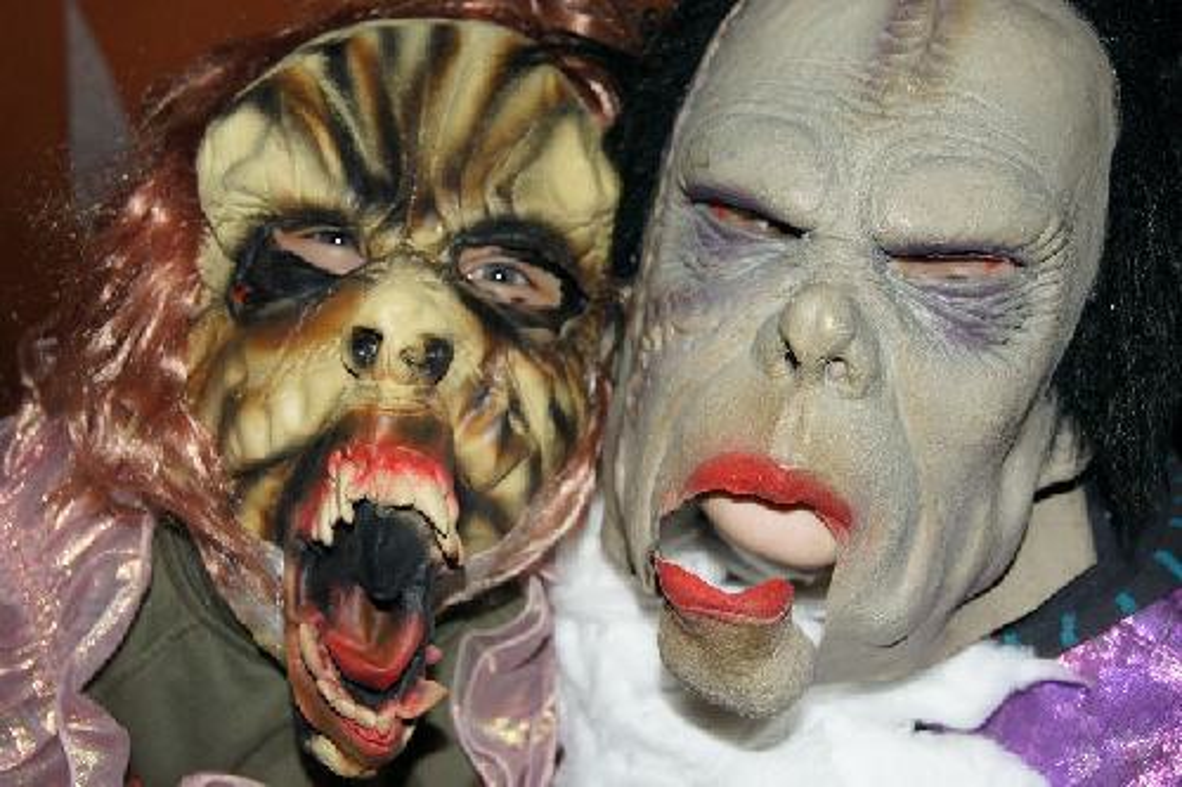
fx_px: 1477
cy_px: 394
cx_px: 591
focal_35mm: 45
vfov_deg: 29.8
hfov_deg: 43.6
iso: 500
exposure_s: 1/60
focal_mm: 30
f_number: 4.5
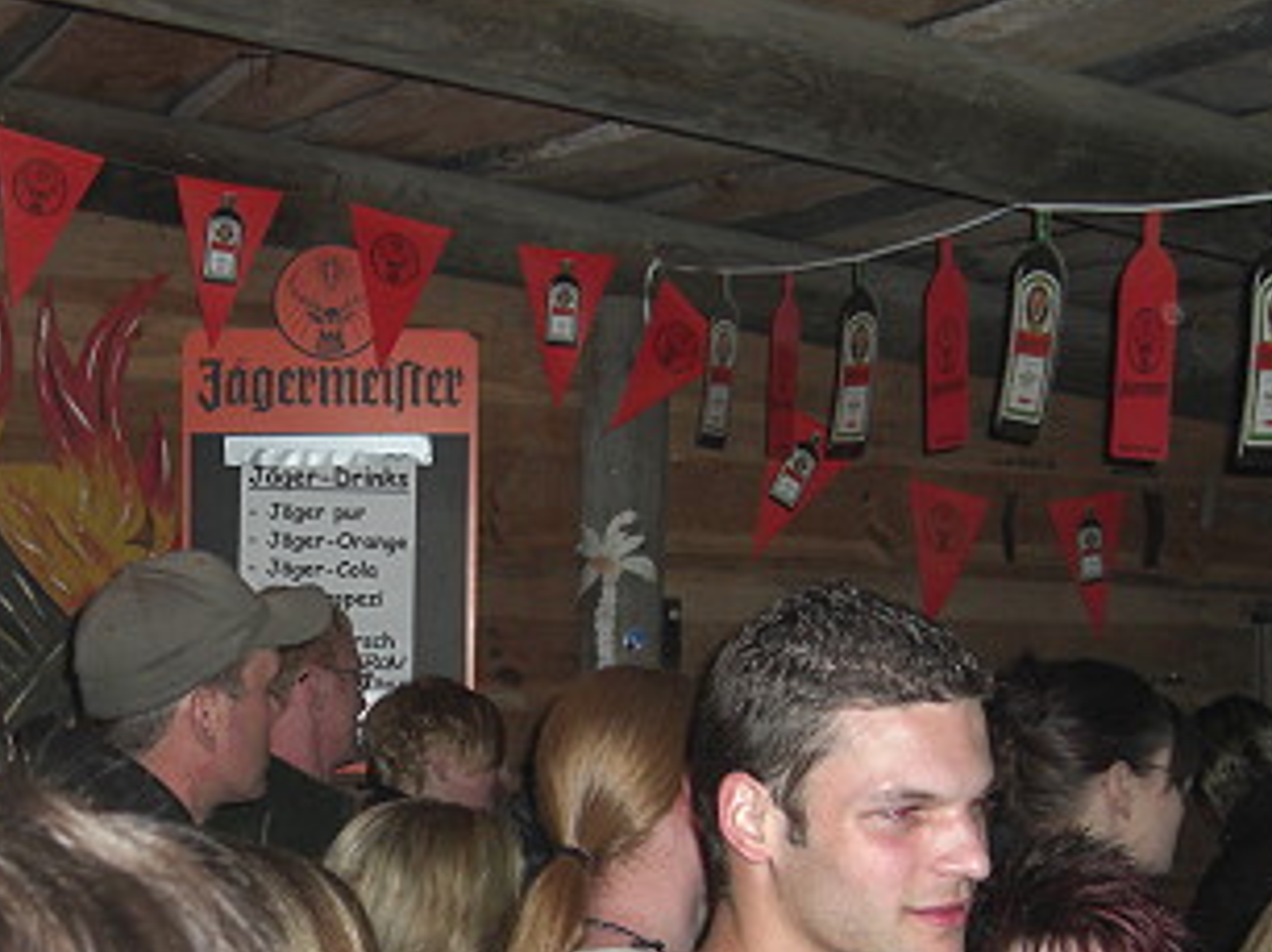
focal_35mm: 66
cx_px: 310
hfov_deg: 28.9
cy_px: 736
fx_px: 2423
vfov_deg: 22.0
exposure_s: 1/60
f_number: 2.8
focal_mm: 7.9
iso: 200
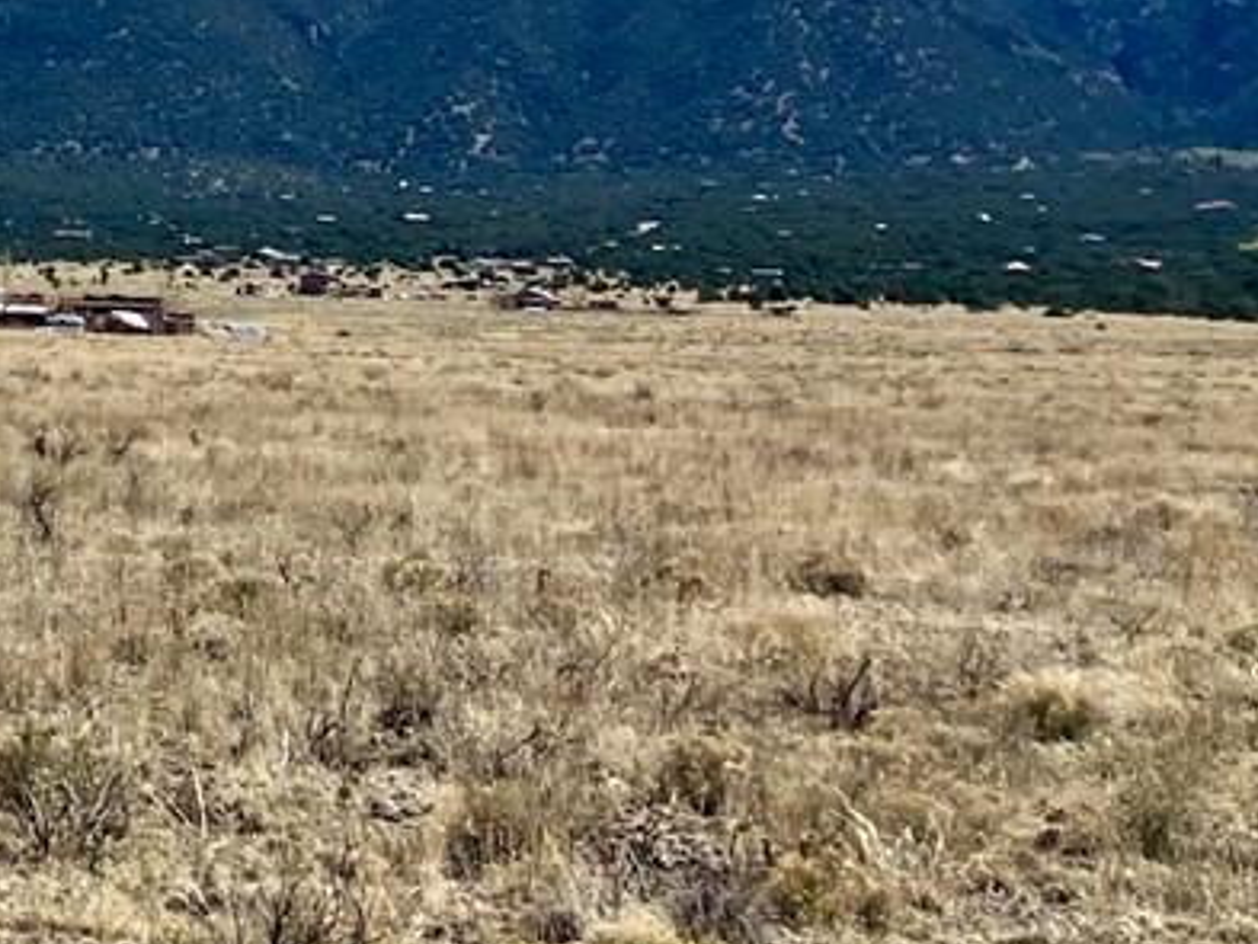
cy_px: -83
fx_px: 4144
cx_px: -938
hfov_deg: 15.2
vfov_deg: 12.8
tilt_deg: +7.6
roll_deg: -2.1
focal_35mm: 114
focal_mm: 3.99
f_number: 1.8
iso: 32
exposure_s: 1/2703
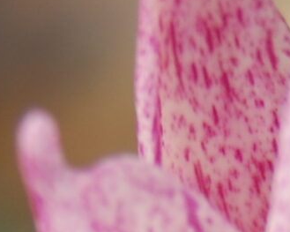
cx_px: 441
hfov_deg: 3.2
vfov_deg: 2.5
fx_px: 5162
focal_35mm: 602
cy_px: 702
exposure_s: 1/320
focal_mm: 55
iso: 200
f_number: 9
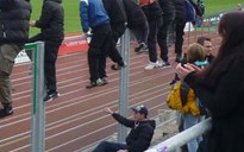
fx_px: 605
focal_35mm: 91
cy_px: 23
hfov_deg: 21.3
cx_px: -43
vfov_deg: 14.2
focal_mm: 5.5
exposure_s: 1/250
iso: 80
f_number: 2.8
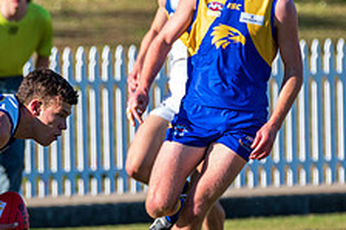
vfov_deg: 1.0
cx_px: 6
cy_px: 195
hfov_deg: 1.6
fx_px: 12562
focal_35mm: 1308
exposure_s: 1/1250
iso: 800
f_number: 8
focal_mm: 400
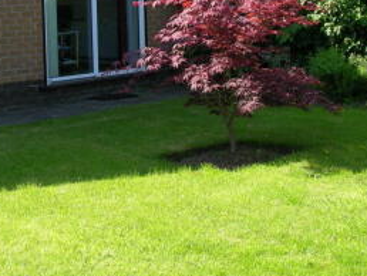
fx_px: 838
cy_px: 28
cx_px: 97
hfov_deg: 24.5
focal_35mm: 79
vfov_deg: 18.4
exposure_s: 1/125
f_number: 4.5
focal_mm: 8.9
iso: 50
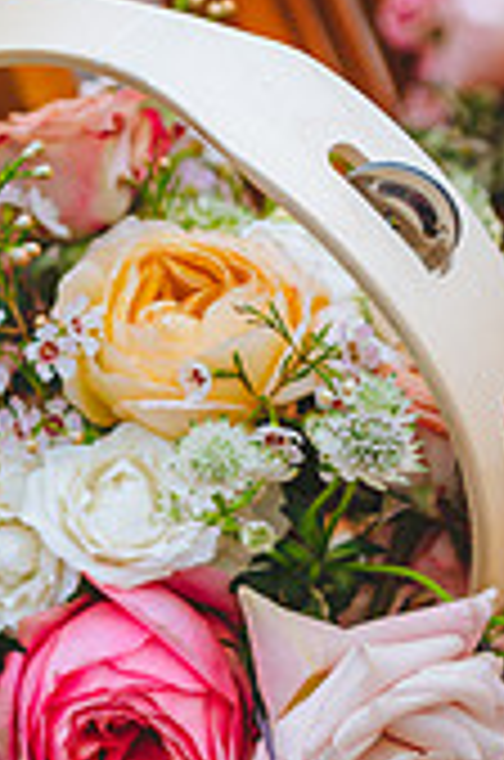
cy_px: 409
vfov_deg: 15.4
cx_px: 106
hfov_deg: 10.2
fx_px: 2804
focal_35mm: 133
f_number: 2.8
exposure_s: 1/160
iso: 160
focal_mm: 50
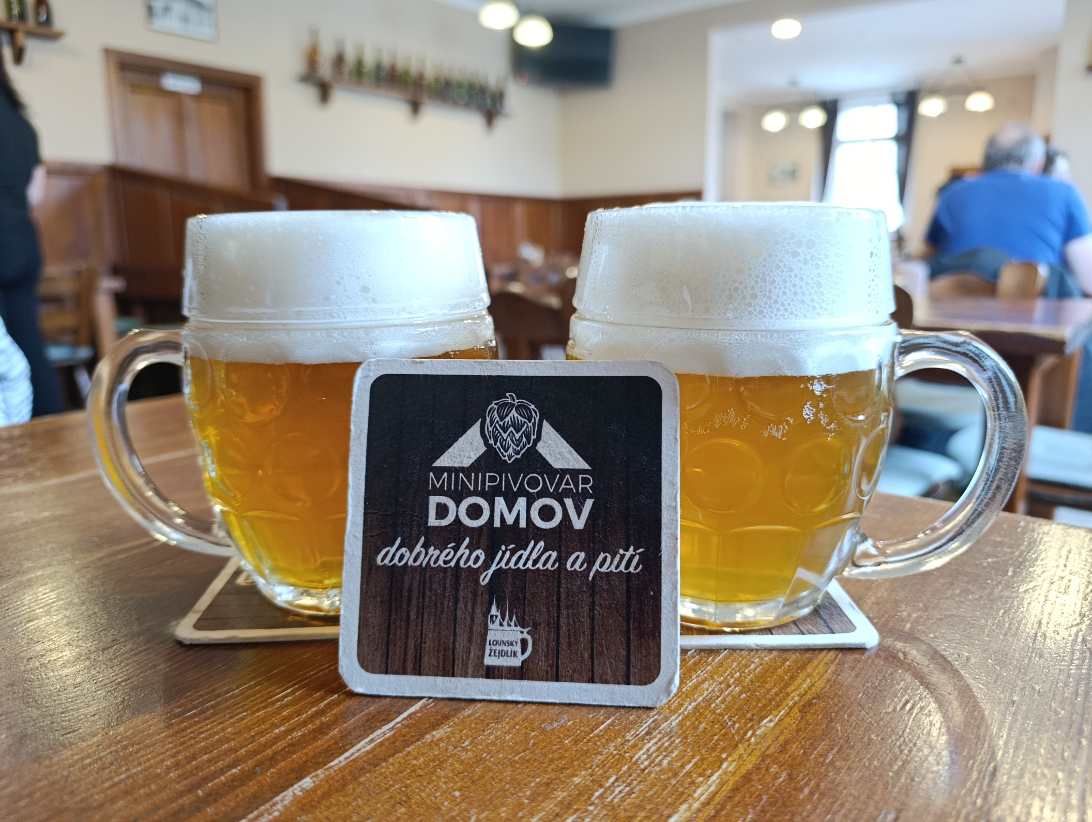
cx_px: 546
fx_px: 727
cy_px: 411
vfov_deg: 59.0
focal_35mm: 23
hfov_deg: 73.8
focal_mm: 6.11
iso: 1180
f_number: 1.65
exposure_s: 1/25
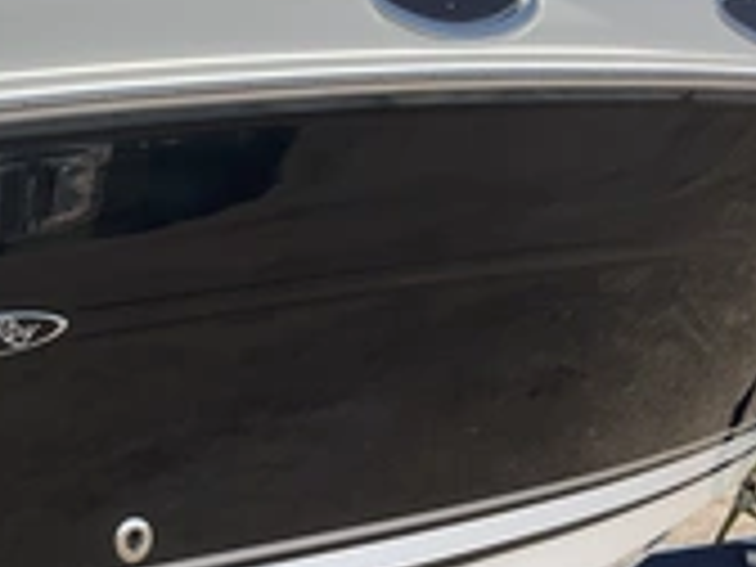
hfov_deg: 26.7
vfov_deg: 21.3
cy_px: 356
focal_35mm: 69
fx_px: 1507
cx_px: 4
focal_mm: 3
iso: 25
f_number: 1.8
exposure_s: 1/1626
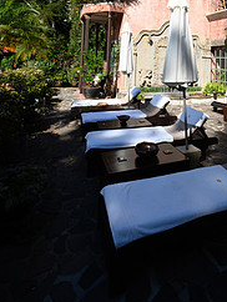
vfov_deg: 61.8
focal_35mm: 25
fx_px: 218
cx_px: 161
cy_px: 49
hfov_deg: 53.3
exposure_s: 1/160
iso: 800
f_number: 22
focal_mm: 14
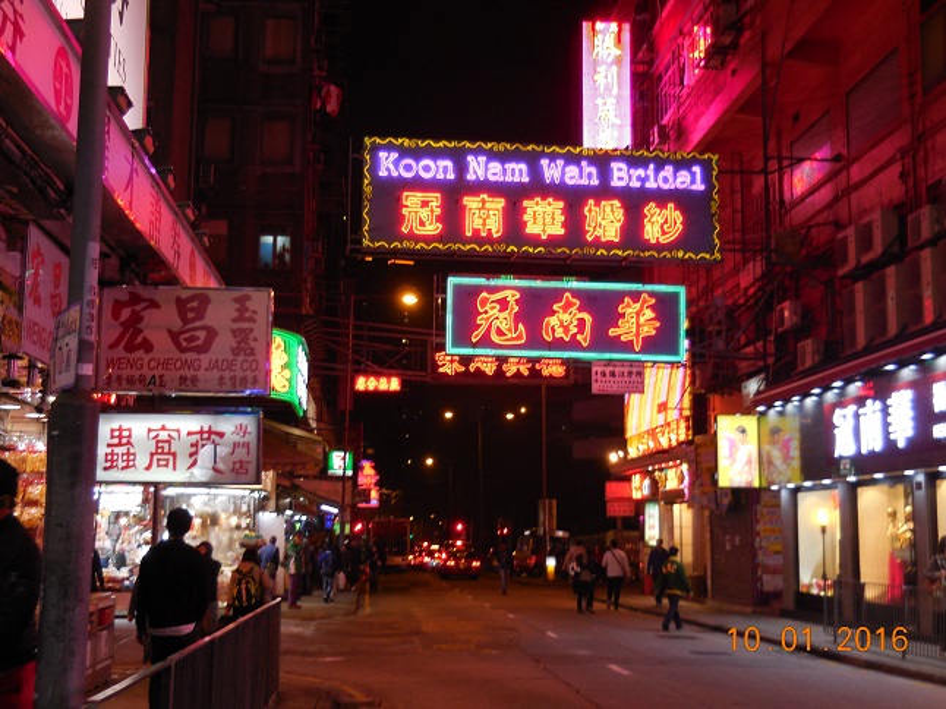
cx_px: 473
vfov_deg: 32.2
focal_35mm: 45
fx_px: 1229
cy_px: 354
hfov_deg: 42.1
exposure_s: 1/30
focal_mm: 8.1
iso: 220
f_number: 4.2
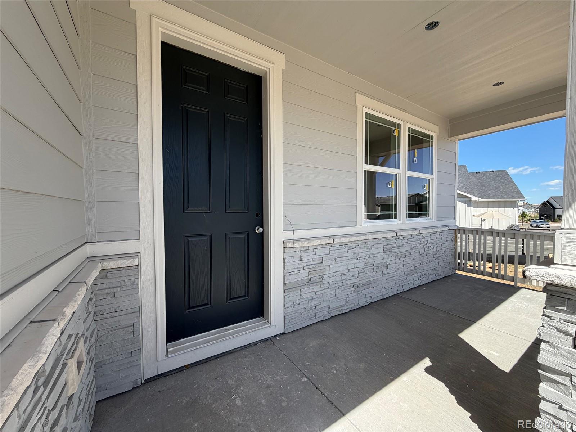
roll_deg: +0.4
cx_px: 288
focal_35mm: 14
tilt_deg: -1.0
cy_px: 216
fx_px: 233
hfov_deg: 102.1
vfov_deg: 85.7
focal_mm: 2.22
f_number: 2.2
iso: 40
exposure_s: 1/734
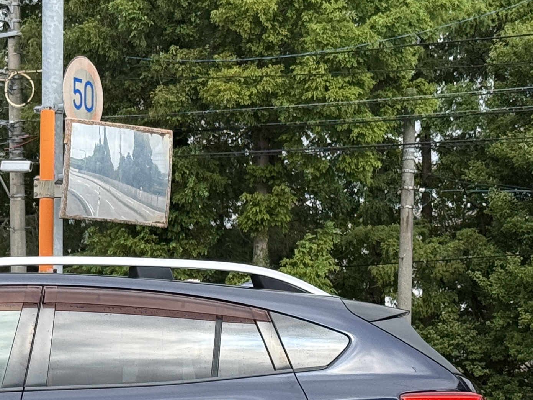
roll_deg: -0.9
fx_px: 2140
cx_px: -92
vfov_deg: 10.6
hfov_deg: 13.8
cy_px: 405
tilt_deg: +1.6
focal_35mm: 139
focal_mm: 6.76
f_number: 1.78
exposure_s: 1/2088
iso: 80
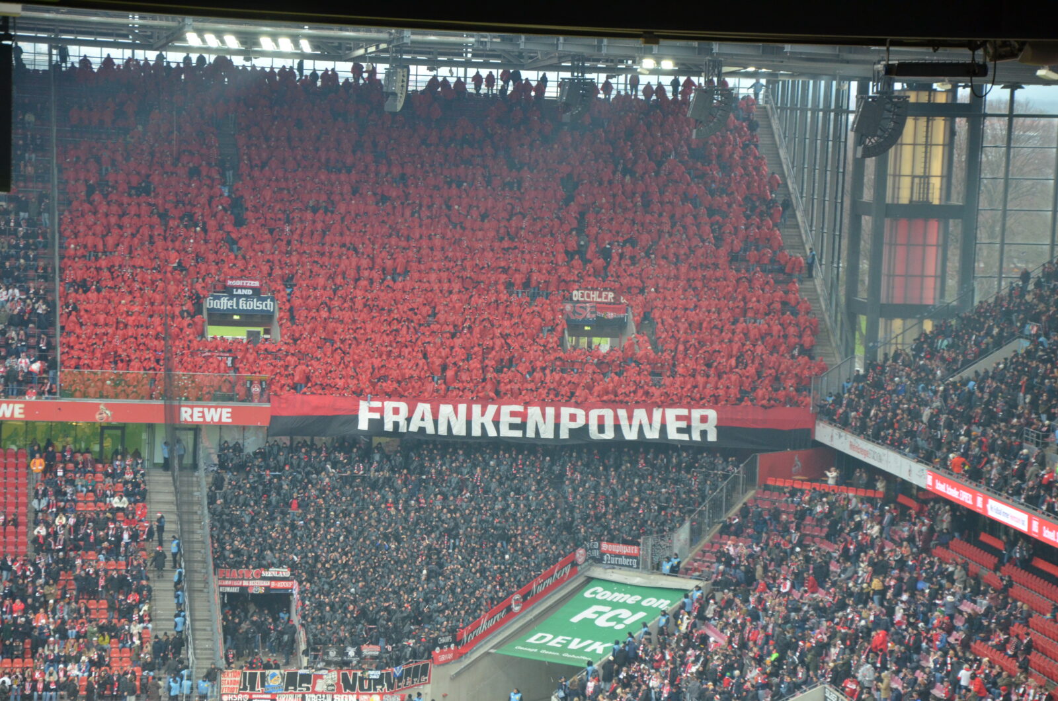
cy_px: 350
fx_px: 3520
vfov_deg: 11.4
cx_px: 529
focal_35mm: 120
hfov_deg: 17.1
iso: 1400
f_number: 5.3
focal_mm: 80
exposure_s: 1/125
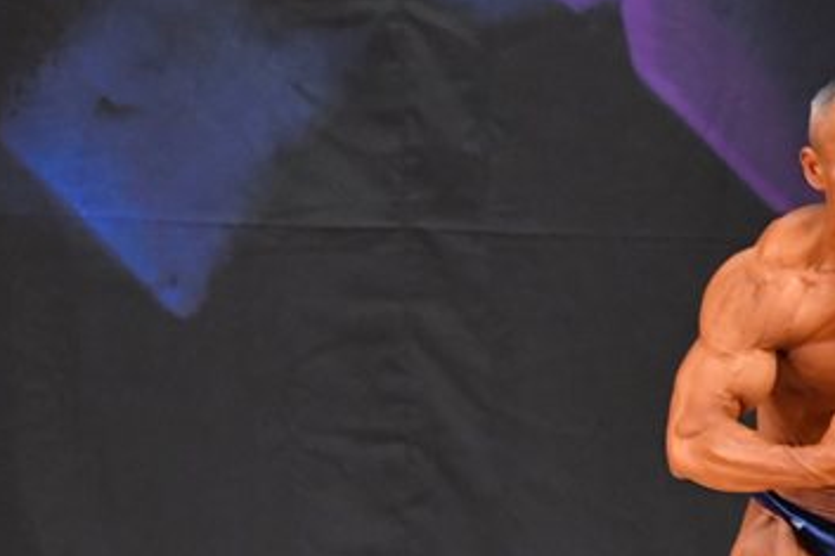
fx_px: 16042
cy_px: 525
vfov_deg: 2.0
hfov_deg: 3.0
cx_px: 810
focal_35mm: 692
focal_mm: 210
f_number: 5.6
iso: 7200
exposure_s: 1/400
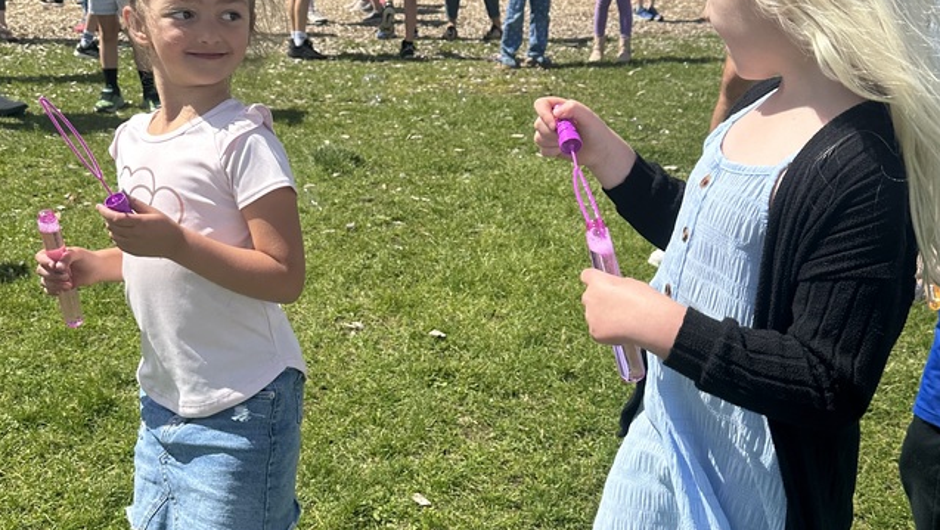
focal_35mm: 42
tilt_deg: -17.0
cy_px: 283
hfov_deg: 48.3
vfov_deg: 28.4
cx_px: 471
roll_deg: -0.8
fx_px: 1047
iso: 80
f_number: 1.78
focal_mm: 6.86
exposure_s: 1/4184
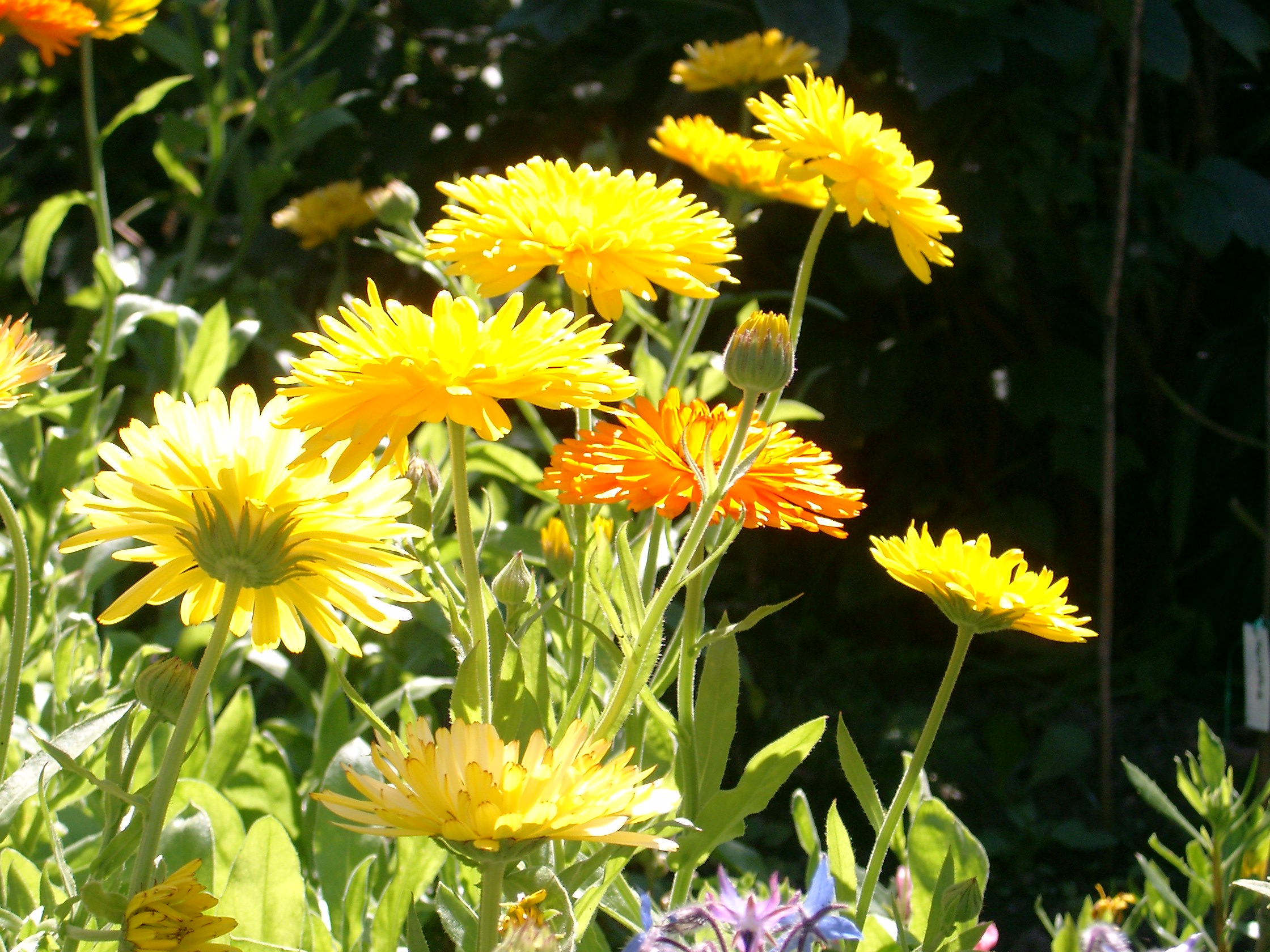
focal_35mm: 99
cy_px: 476
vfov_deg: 14.9
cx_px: 635
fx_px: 3632
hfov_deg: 19.8
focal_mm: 20.2
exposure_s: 1/500
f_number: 4.6
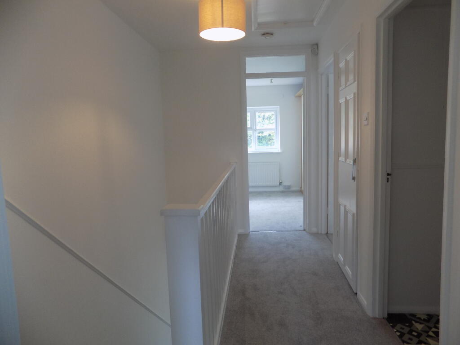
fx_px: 306
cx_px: 230
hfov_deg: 73.9
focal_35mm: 23
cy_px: 172
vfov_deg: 58.9
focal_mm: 4
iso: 125
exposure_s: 1/30
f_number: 3.1
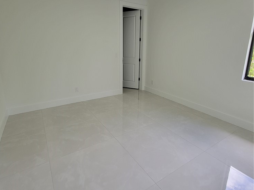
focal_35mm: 18
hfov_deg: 87.7
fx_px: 132
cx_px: 123
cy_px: 81
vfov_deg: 71.2
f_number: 2.2
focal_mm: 2.2
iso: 80
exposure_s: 1/60
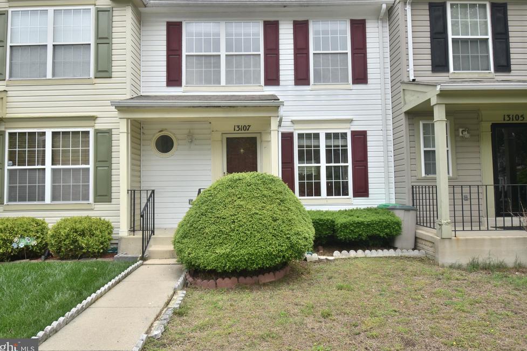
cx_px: 255
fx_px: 322
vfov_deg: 57.3
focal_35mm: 22
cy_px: 174
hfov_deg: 78.5
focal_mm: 14
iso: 110
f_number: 8
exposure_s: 1/250
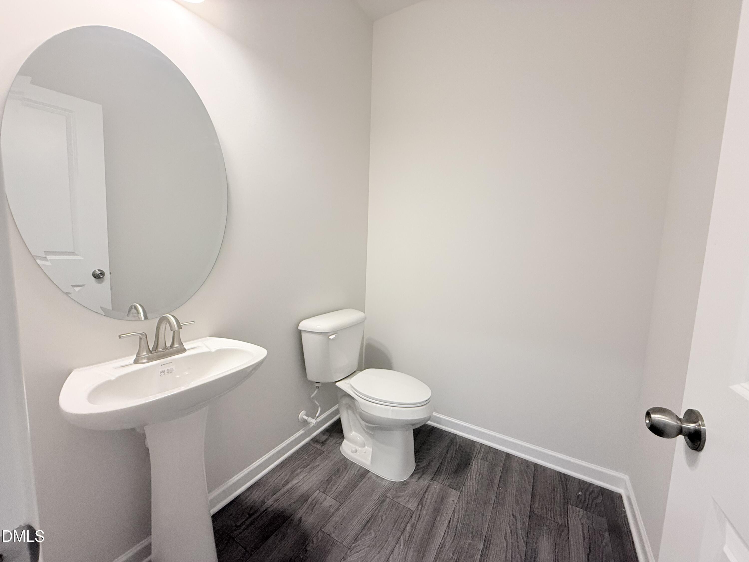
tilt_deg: -6.3
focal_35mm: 14
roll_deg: -1.4
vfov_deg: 85.7
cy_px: 281
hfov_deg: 102.1
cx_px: 374
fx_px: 303
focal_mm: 2.22
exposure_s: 1/120
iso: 320
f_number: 2.2
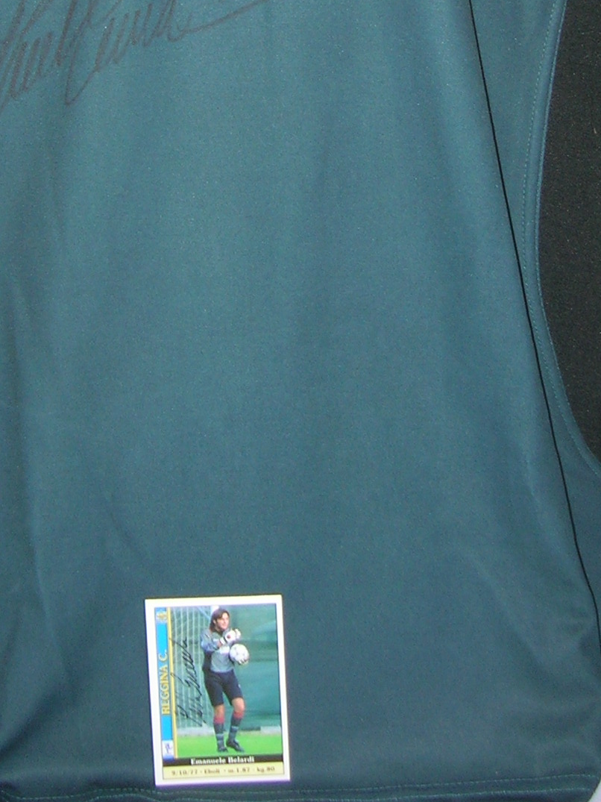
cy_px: -34
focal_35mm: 82
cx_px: 212
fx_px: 1899
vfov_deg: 22.7
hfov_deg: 17.9
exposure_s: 1/60.1
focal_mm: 5.7
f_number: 2.9
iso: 50
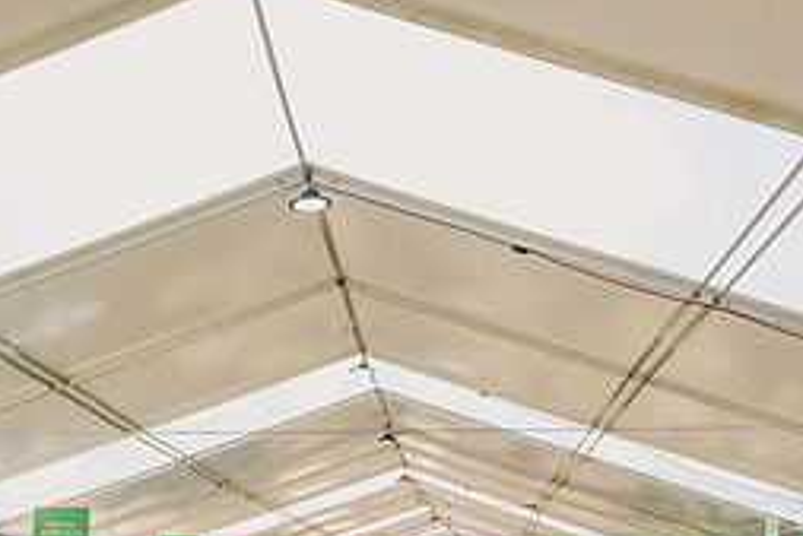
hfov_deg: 36.0
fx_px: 1227
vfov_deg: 23.6
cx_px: 305
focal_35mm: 55
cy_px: 534
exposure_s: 1/250
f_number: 5.6
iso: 125
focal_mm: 24
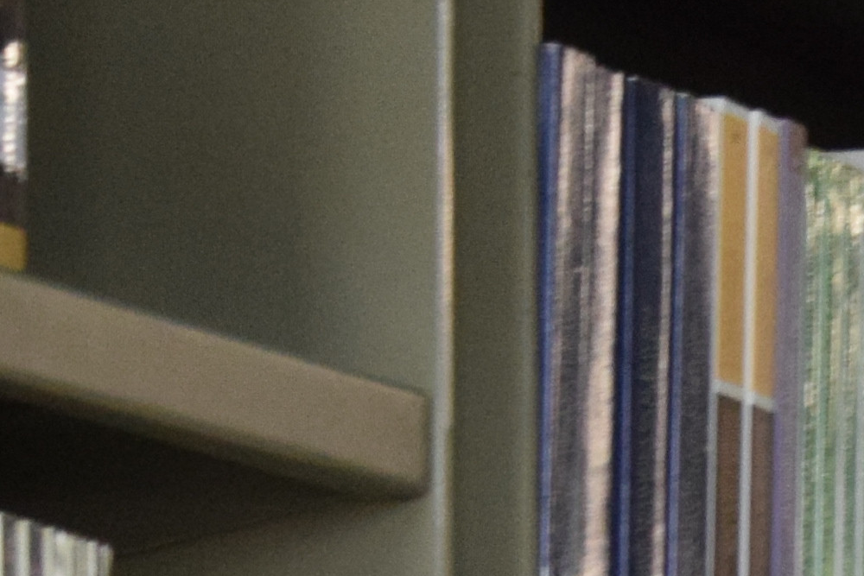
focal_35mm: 495
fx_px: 11881
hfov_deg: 4.1
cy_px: 1594
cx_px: 1687
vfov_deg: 2.7
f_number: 10
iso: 1600
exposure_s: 1/40
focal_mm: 55
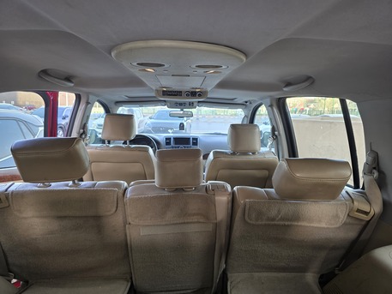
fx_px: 261
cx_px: 196
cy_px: 147
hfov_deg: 73.9
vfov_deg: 58.9
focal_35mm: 23
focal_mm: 6.3
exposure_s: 1/180
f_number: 1.7
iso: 160
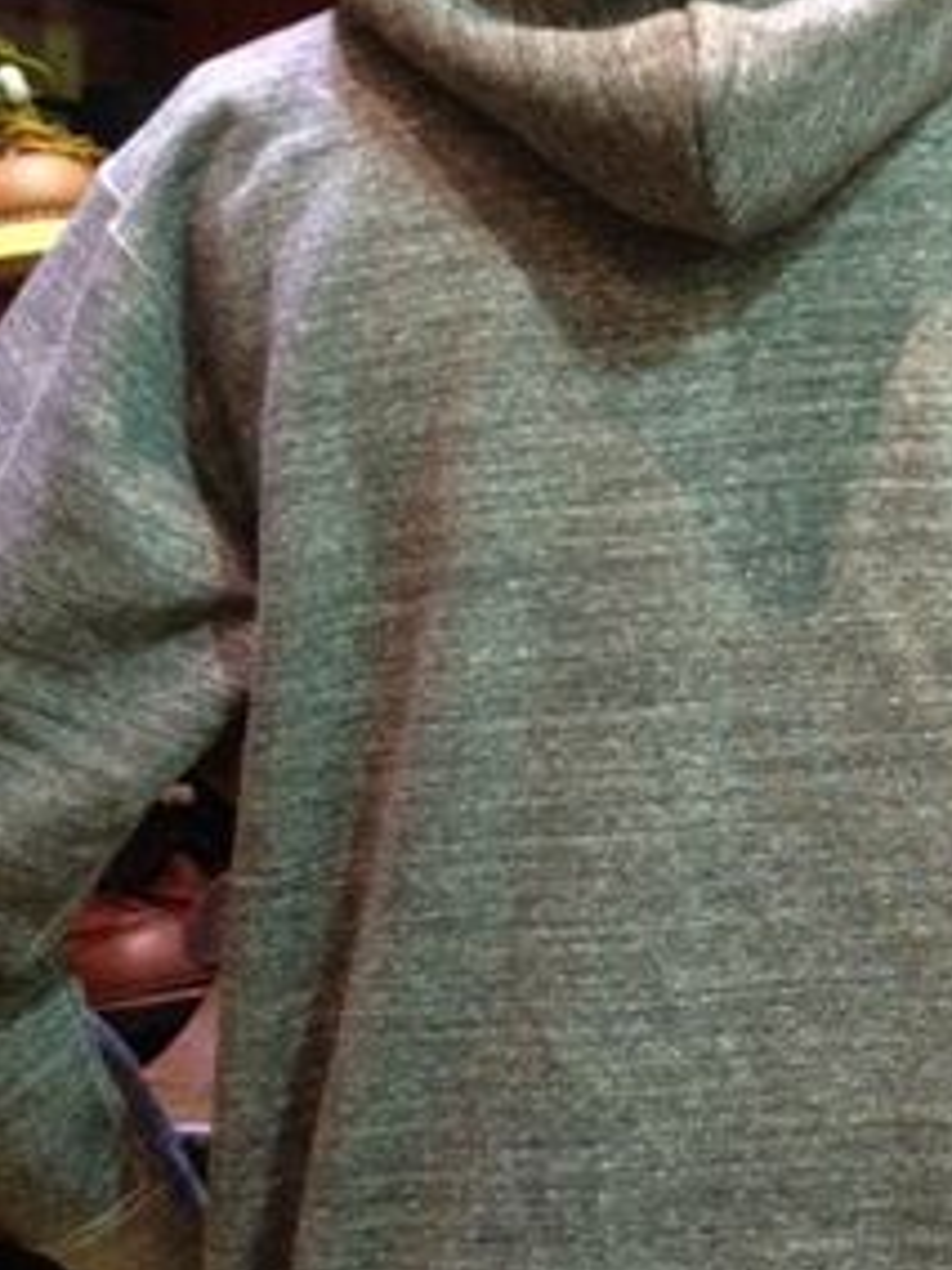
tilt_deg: -3.0
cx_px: 746
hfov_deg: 23.3
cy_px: 700
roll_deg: +0.4
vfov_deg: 31.2
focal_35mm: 62
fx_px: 2273
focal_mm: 4.12
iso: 400
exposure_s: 1/17
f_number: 2.4
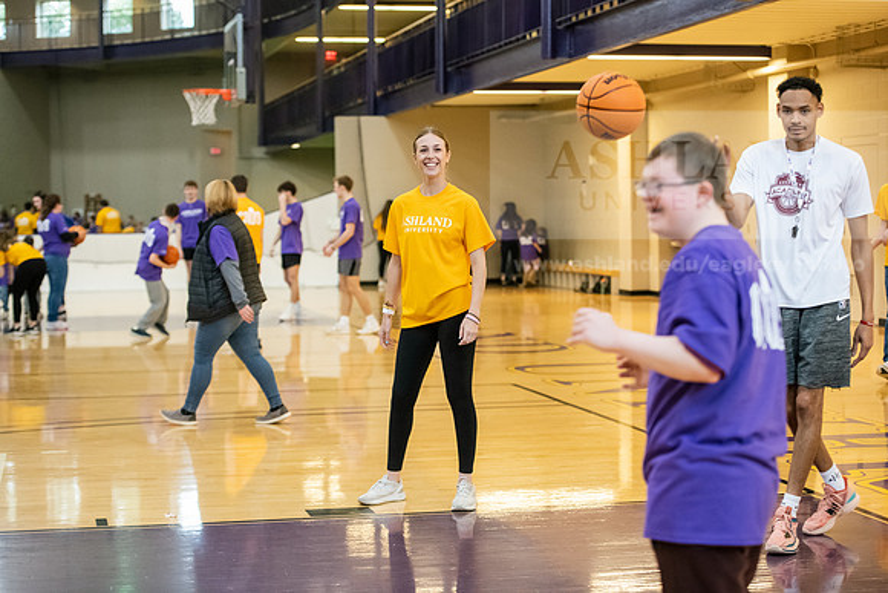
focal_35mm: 70
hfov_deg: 28.8
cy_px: 296
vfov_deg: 19.5
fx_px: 1727
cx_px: 444
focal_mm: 70
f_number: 3.2
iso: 5000
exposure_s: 1/200
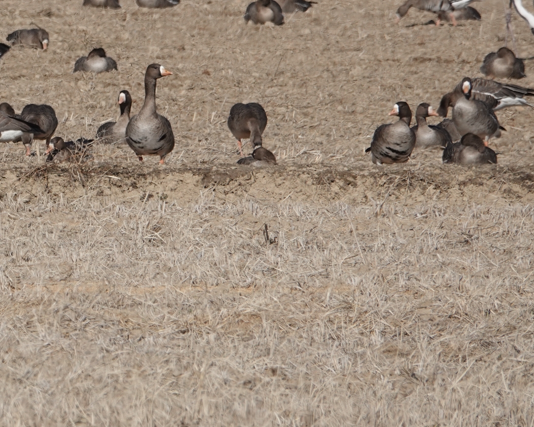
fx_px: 20467
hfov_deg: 1.5
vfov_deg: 1.2
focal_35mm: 1295
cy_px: 140
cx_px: -7
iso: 100
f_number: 5
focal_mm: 219.76
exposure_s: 1/1000
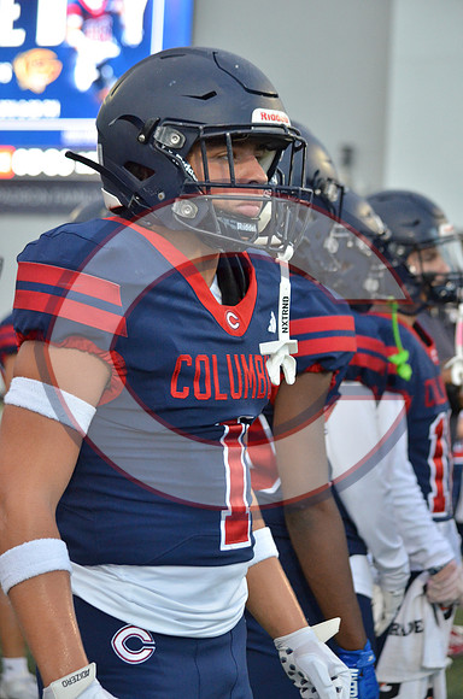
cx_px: 232
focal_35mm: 105
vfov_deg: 19.5
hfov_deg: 13.0
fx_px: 2035
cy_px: 350
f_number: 4.5
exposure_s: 1/500
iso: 1800
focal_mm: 70
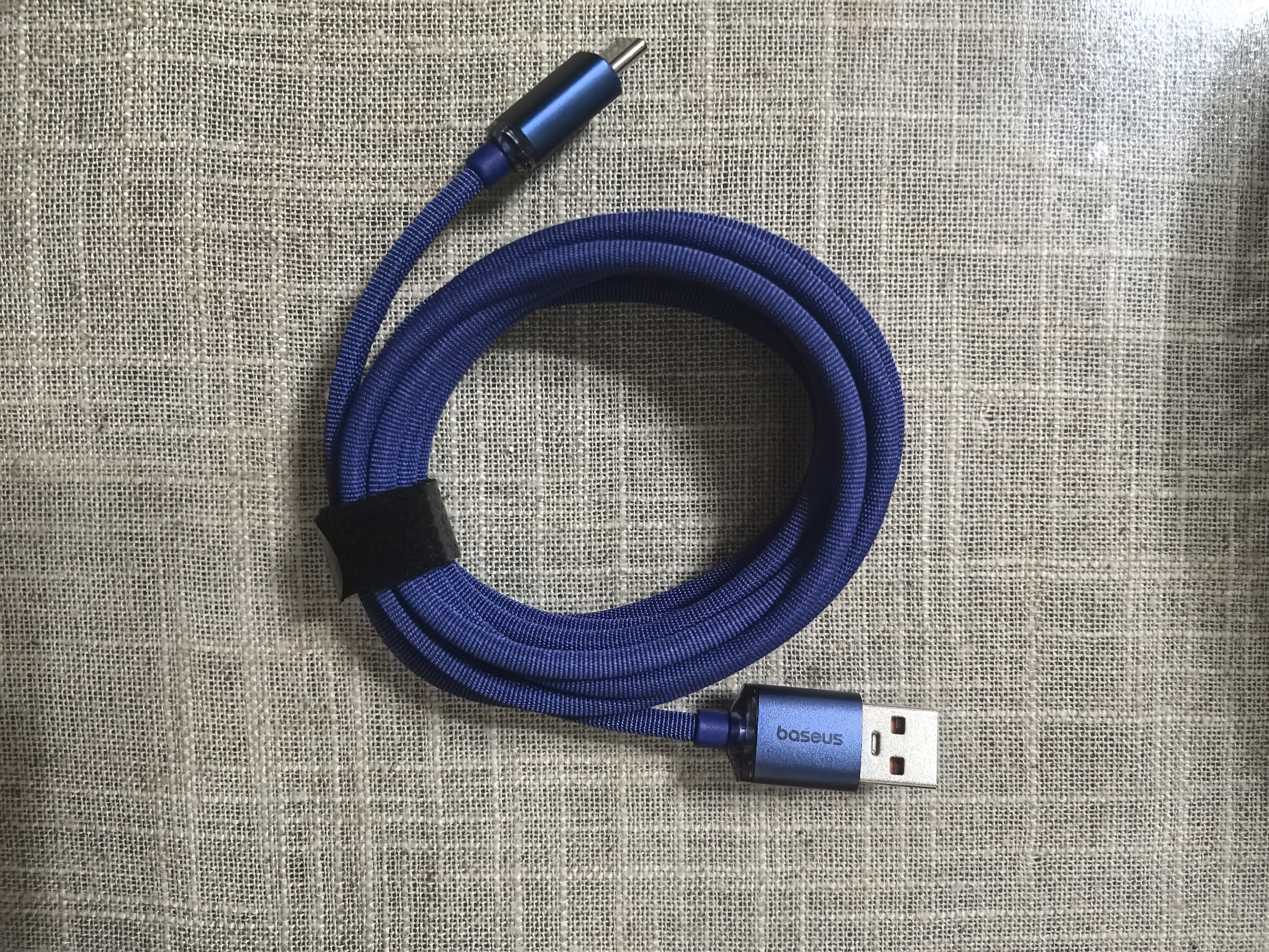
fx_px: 990
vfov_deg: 51.4
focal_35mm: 27
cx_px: 634
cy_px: 476
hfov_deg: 65.3
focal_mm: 6.35
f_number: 2
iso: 640
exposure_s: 1/120
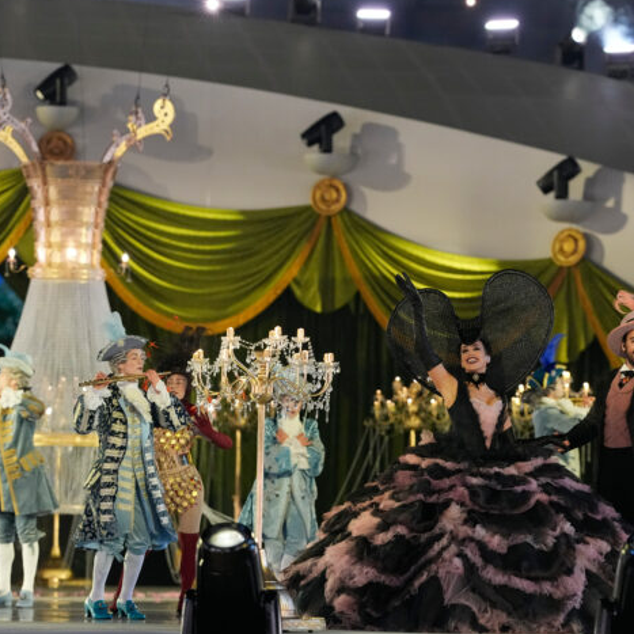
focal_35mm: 222
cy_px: 327
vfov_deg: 7.9
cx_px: 308
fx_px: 4600
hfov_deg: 7.9
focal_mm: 159
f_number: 3.5
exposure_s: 1/400
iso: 4000
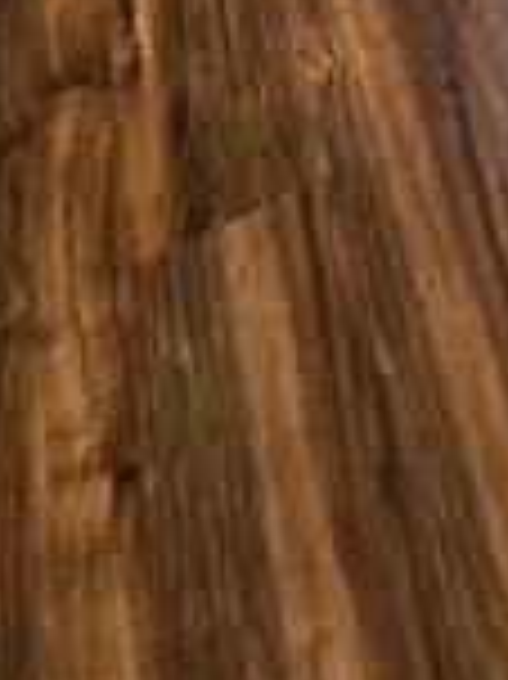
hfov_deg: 16.3
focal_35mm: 66
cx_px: 1052
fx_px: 1293
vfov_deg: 15.6
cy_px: -923
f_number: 2.2
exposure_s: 1/60
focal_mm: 2.2
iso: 250
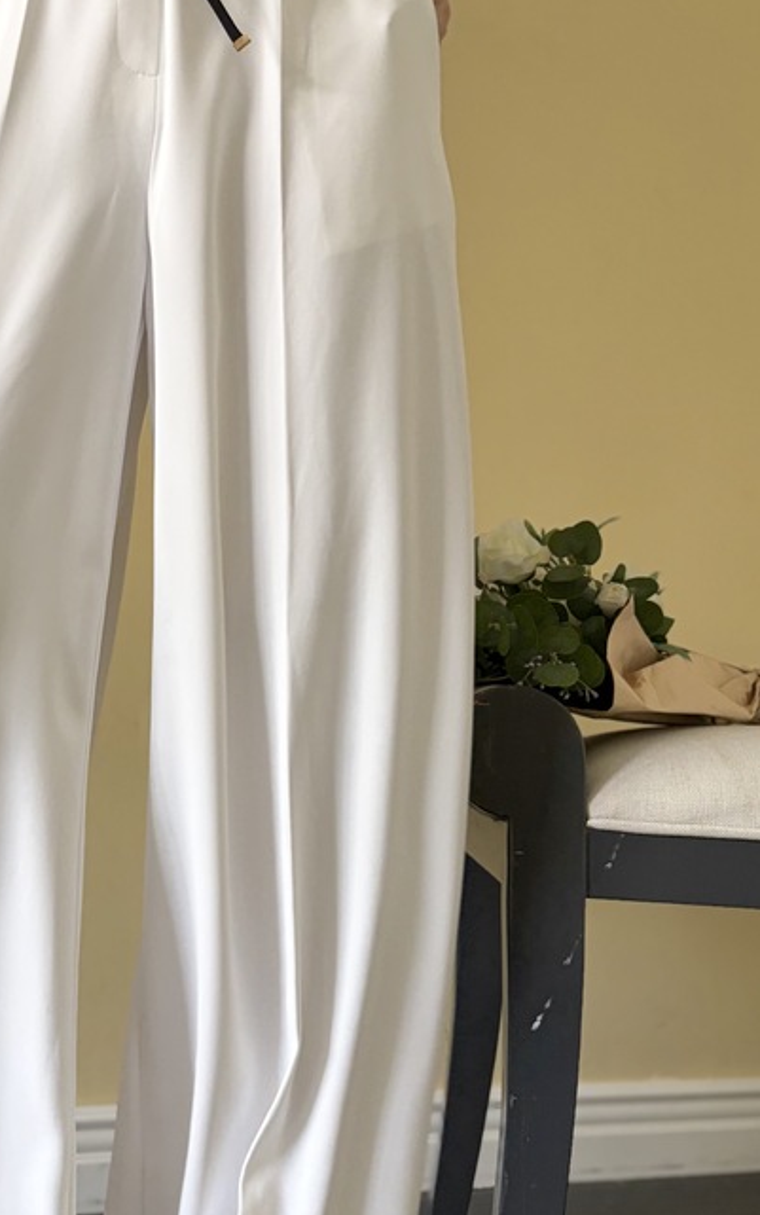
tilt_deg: +5.6
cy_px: 593
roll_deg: -2.2
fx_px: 1424
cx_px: 95
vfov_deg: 46.2
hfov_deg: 28.8
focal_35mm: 43
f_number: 1.6
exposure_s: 1/87
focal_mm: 5.96
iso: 125
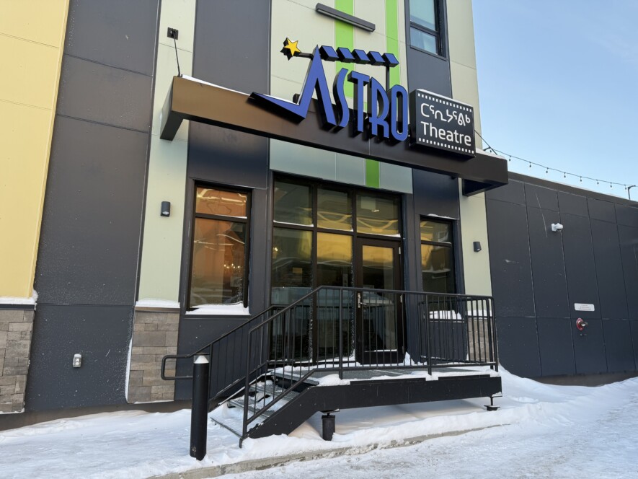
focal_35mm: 24
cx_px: 319
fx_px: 442
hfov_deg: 71.6
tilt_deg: +12.2
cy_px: 240
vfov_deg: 56.8
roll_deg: +0.4
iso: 100
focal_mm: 6.76
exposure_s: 1/683
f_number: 1.78
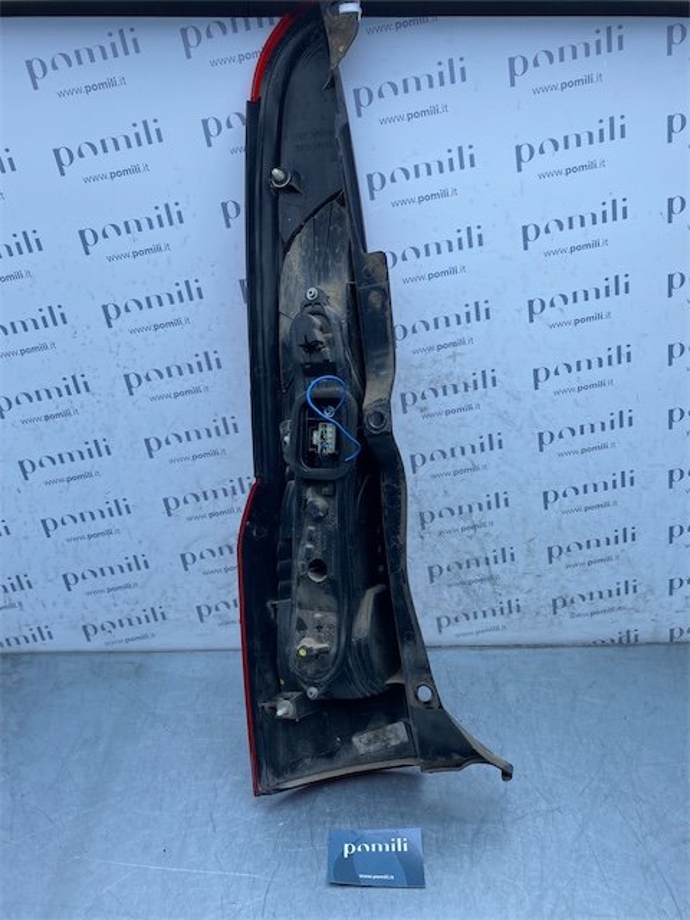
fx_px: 691
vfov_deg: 67.3
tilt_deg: -23.0
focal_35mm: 26
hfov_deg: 53.1
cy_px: 460
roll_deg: -0.1
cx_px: 345
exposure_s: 1/1043
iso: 32
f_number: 1.8
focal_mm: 4.25
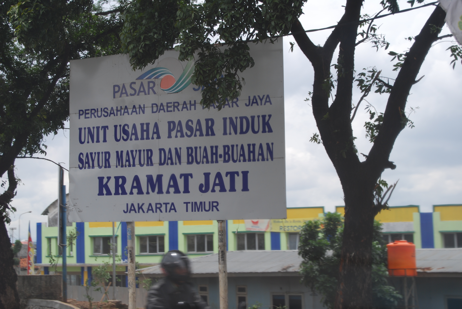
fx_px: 1060
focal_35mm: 82
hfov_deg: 24.6
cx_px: 231
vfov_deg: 16.6
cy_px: 154
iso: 100
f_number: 7.1
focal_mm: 55
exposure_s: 1/200
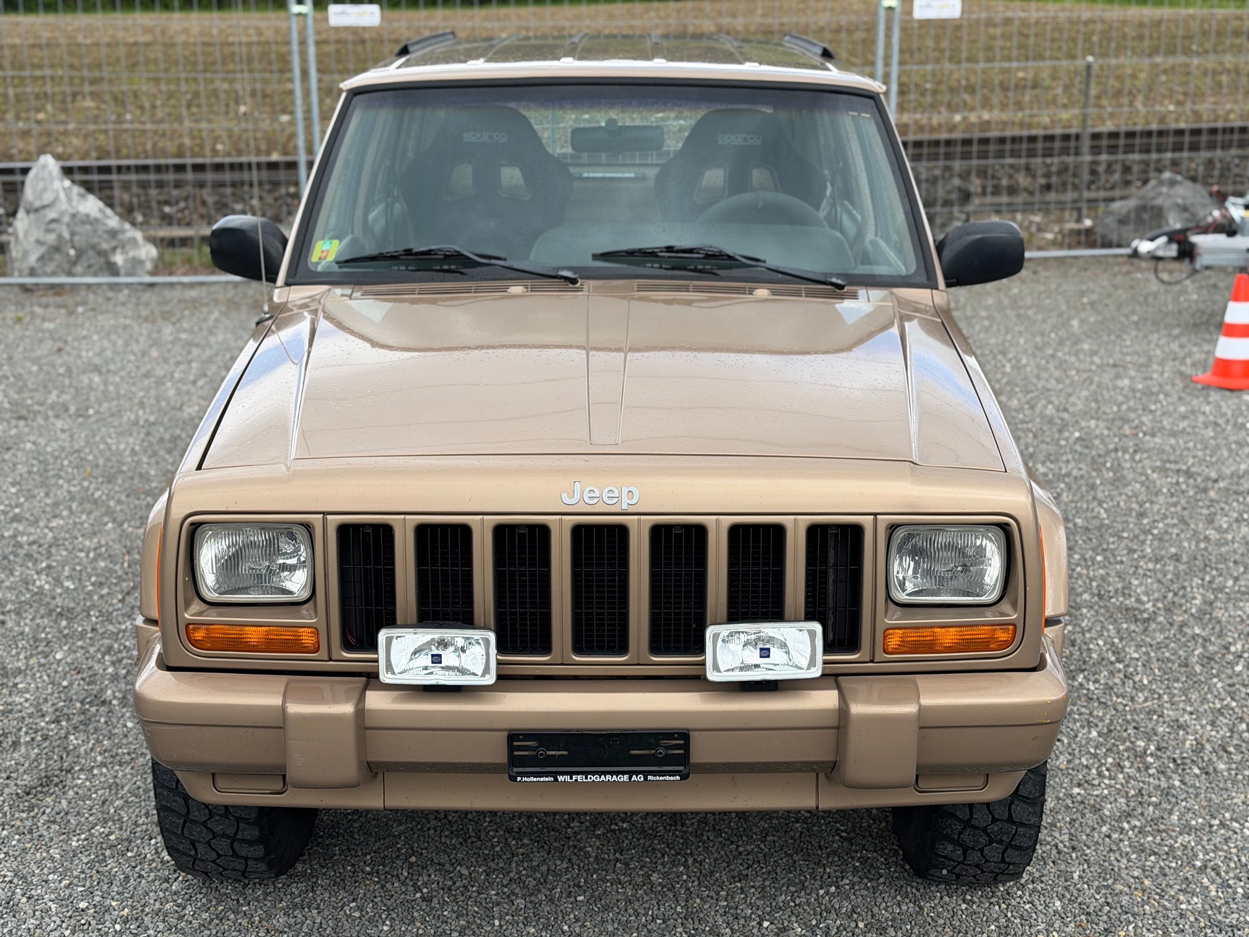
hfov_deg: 39.7
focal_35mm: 48
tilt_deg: -15.6
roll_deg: +0.2
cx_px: 624
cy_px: 468
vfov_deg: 30.3
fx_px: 1732
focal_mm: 6.76
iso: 64
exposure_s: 1/1715
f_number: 1.78
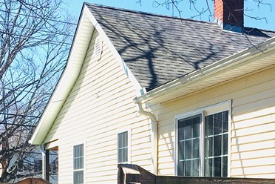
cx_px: 181
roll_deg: -0.3
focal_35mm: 83
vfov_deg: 15.8
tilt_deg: -1.5
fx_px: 634
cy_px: 228
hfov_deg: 24.4
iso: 25
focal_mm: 4.15
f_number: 2.2
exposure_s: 1/1672
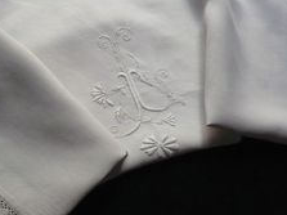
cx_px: 84
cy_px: 77
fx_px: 572
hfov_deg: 27.9
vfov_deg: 21.2
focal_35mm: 69
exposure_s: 1/250
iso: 400
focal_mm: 5.8
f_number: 2.8
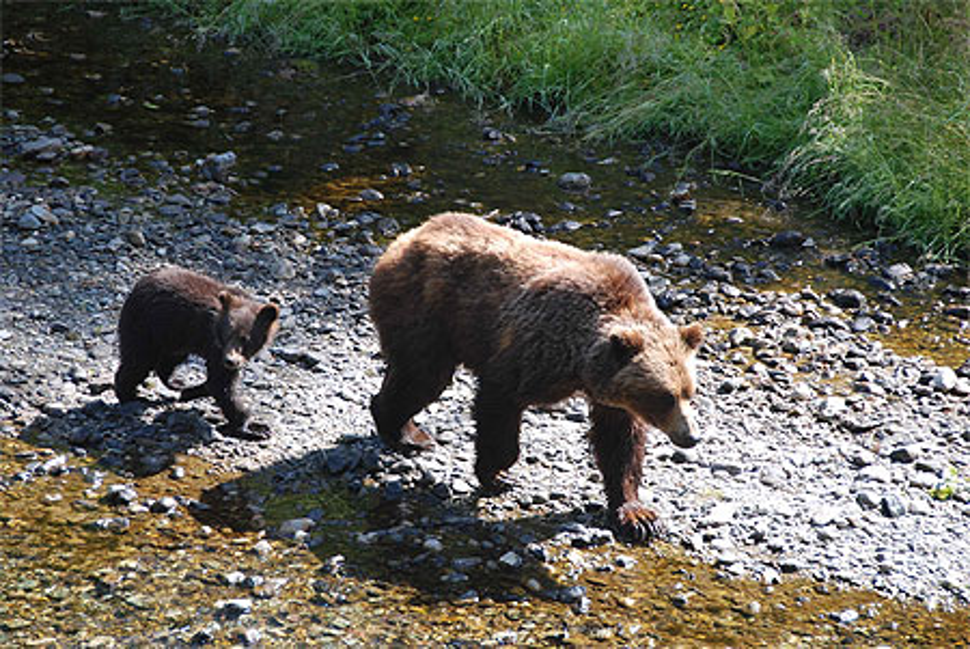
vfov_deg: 7.1
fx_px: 5259
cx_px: 485
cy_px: 324
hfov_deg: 10.5
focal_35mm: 195
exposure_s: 1/125
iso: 200
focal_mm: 130
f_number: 5.6
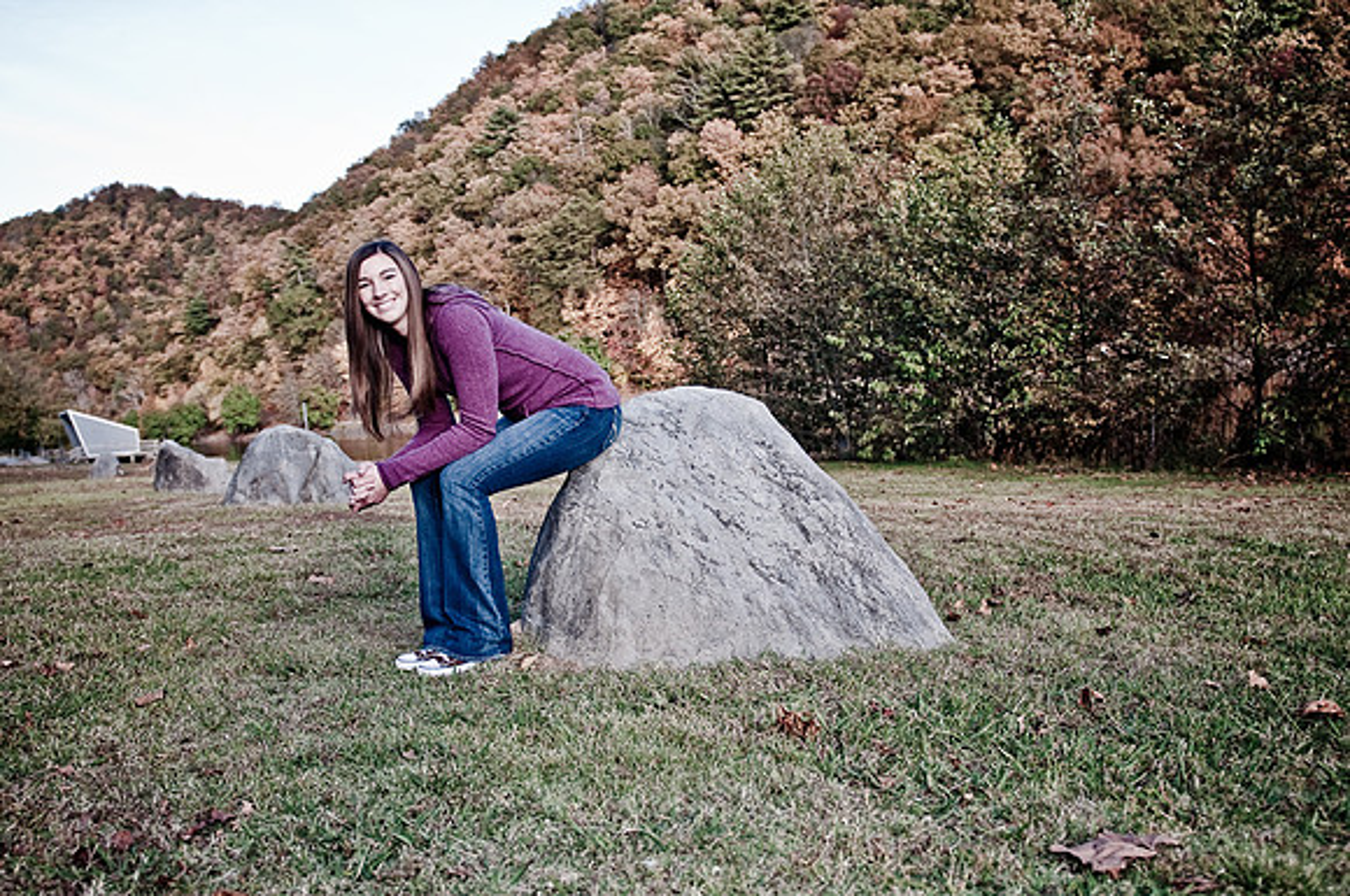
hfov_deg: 53.2
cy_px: 448
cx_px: 675
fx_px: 1348
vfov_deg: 36.8
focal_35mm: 36
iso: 100
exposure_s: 1/250
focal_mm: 24
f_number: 2.8
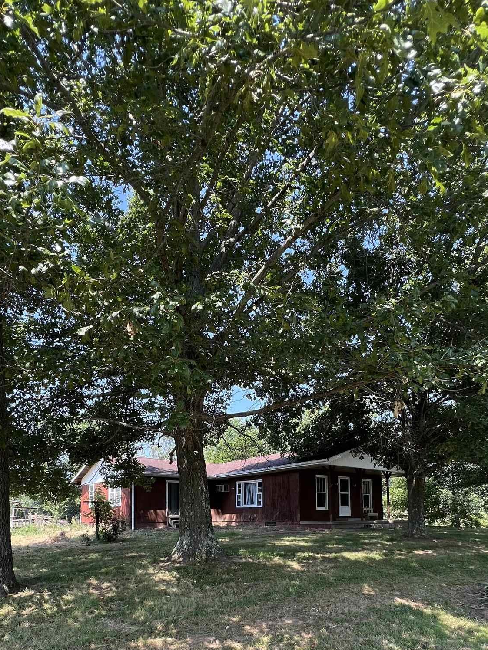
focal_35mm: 20
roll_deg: -0.6
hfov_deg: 65.7
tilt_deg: +2.7
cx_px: 214
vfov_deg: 75.9
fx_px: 376
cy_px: 486
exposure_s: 1/206
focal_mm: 1.57
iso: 32
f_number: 1.8
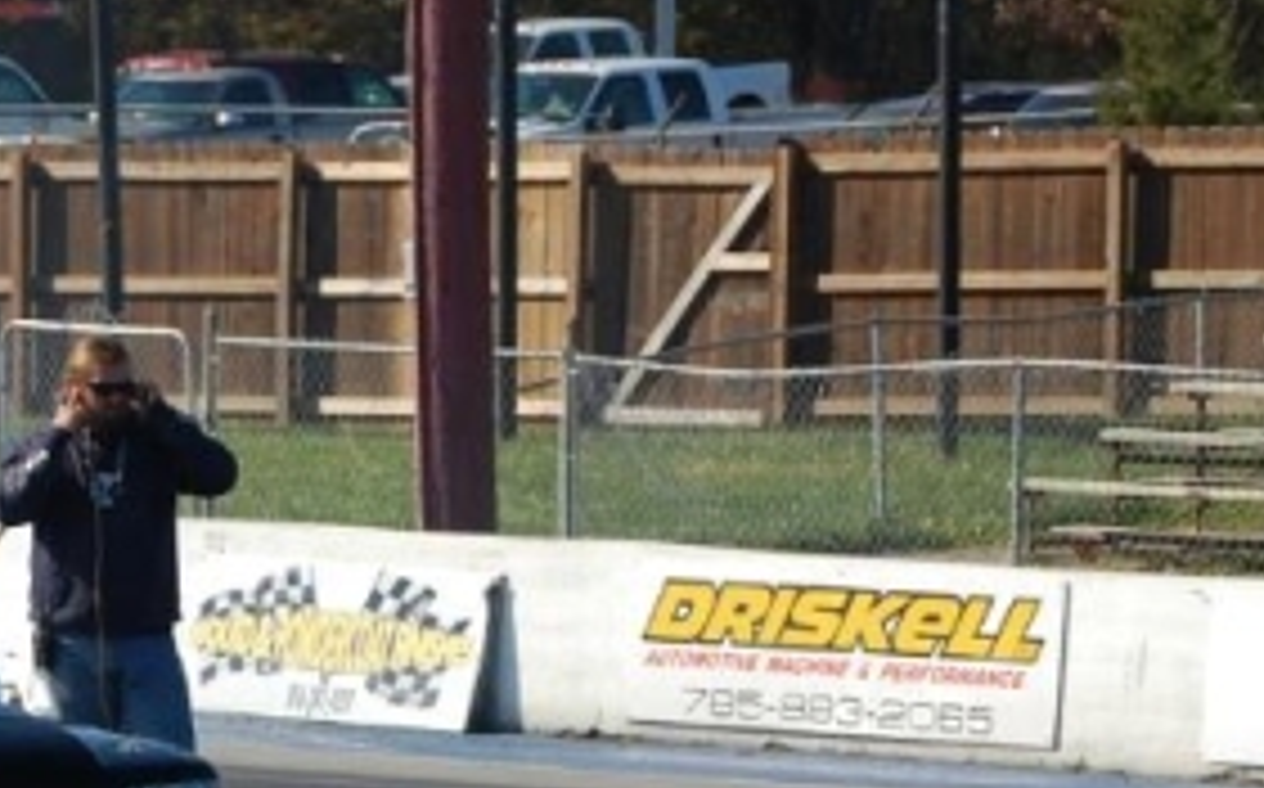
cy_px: 984
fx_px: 14970
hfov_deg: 4.8
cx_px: 0
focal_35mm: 435
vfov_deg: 3.0
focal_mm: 100
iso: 200
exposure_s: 1/800
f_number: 7.1
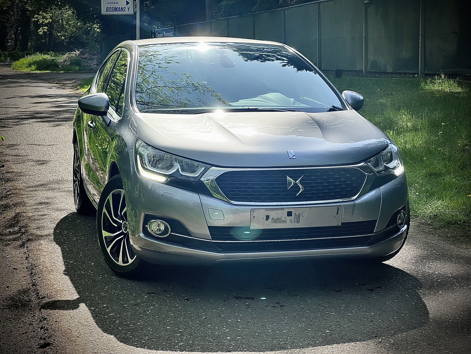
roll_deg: -0.8
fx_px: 1048
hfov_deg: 25.3
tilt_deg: -5.6
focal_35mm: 77
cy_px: 177
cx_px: 236
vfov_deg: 19.1
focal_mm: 9
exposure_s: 1/348
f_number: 2.8
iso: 32
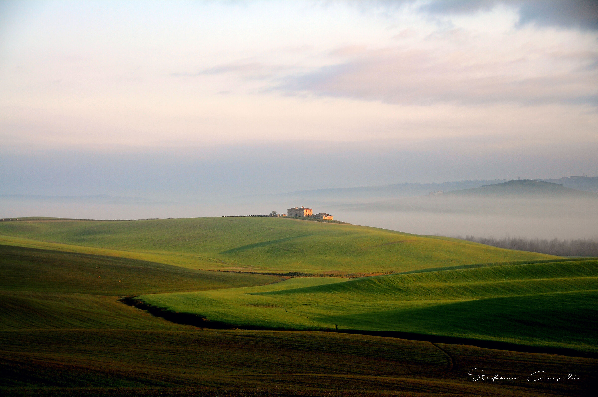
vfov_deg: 17.4
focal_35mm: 78
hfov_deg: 26.0
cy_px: 198
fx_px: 1294
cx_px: 299
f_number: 4.8
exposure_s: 1/500
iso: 200
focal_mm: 52
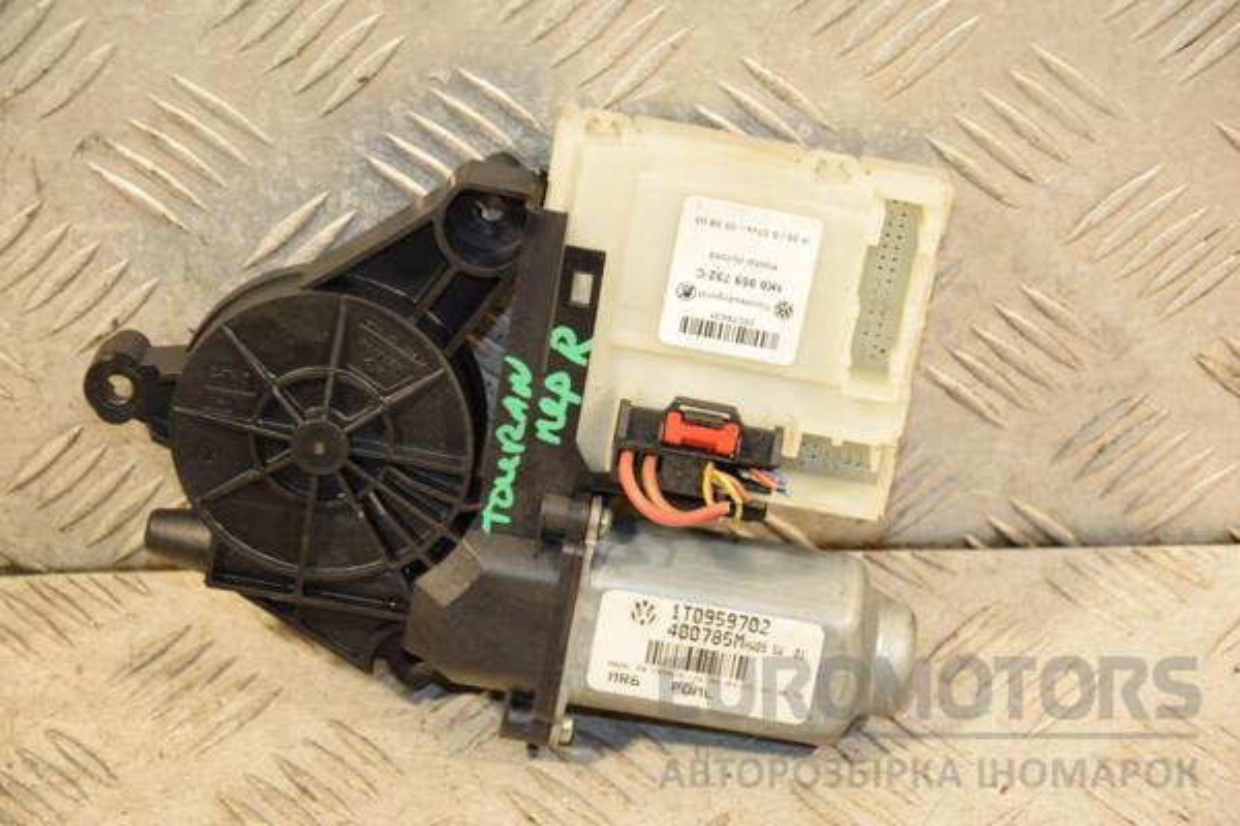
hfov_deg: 18.2
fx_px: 3875
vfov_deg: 12.2
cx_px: 620
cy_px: 413
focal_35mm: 112
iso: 800
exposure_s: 1/125
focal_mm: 75
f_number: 5.3
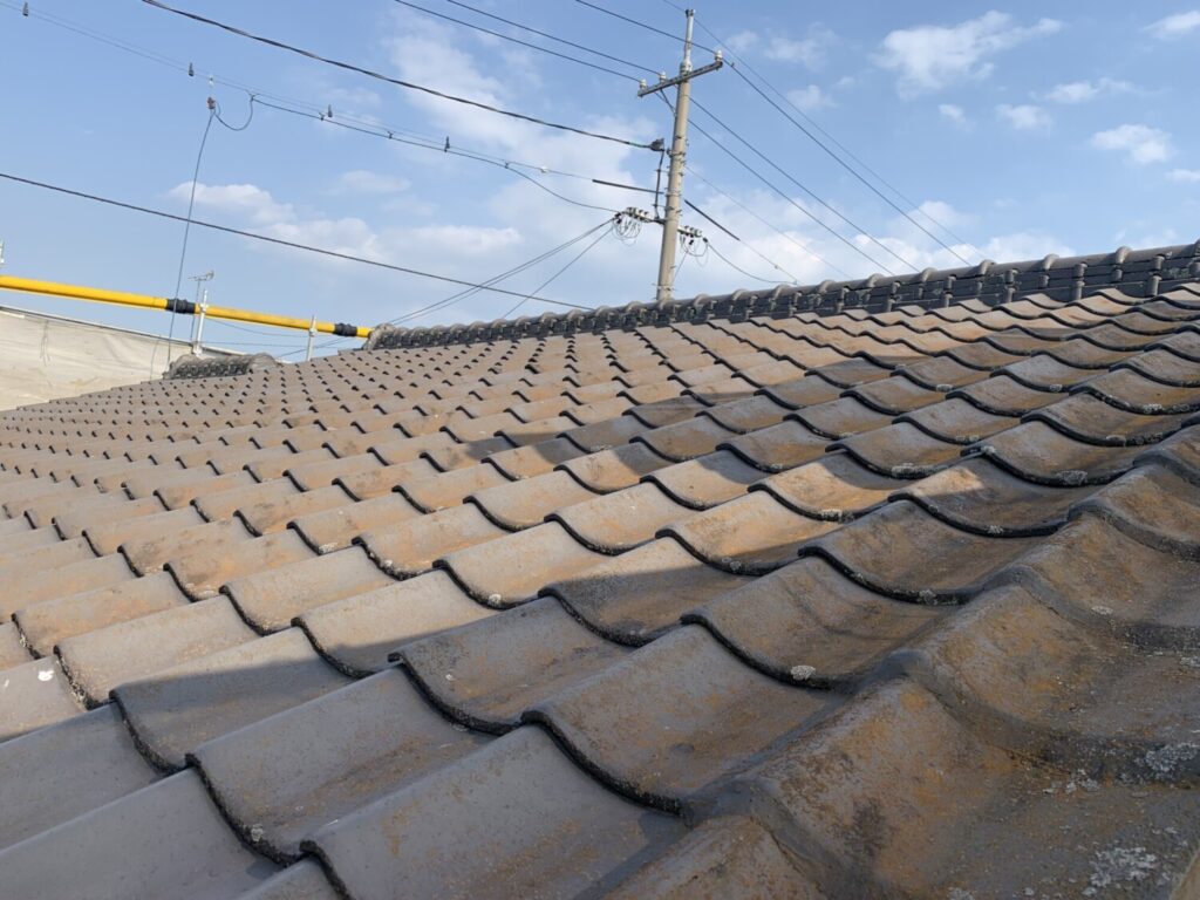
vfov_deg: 53.1
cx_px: 600
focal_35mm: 26
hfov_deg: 67.3
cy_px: 450
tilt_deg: +4.6
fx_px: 901
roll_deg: -4.8
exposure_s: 1/1634
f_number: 1.8
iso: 25
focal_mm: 4.25
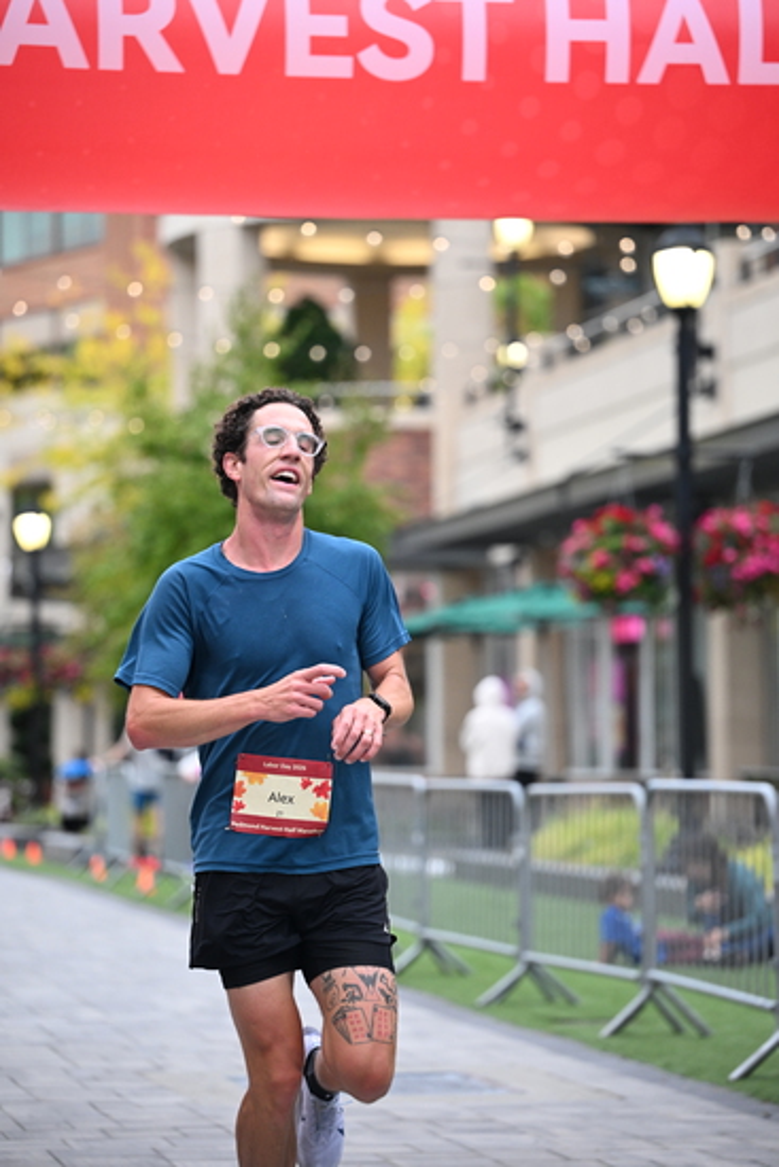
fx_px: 3730
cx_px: 390
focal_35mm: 115
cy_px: 584
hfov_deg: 11.9
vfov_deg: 17.8
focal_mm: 115
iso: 1600
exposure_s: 1/800
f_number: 2.8
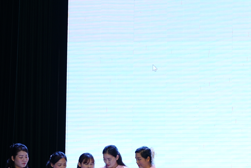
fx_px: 1048
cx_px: 403
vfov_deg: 9.1
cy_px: 108
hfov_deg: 12.8
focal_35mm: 150
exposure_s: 1/100
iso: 125
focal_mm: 41.1
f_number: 2.8
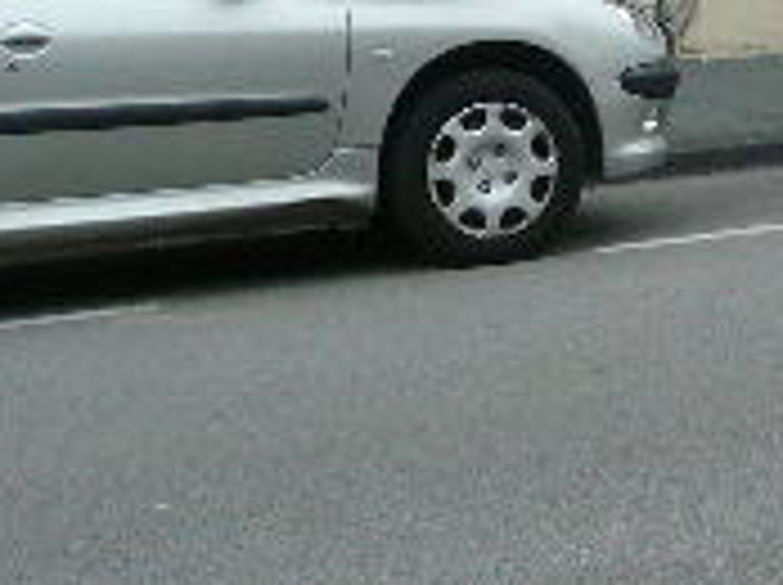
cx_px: 891
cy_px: -324
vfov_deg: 13.4
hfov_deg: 18.3
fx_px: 2327
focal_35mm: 103
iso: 200
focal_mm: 4.6
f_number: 8
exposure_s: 1/200
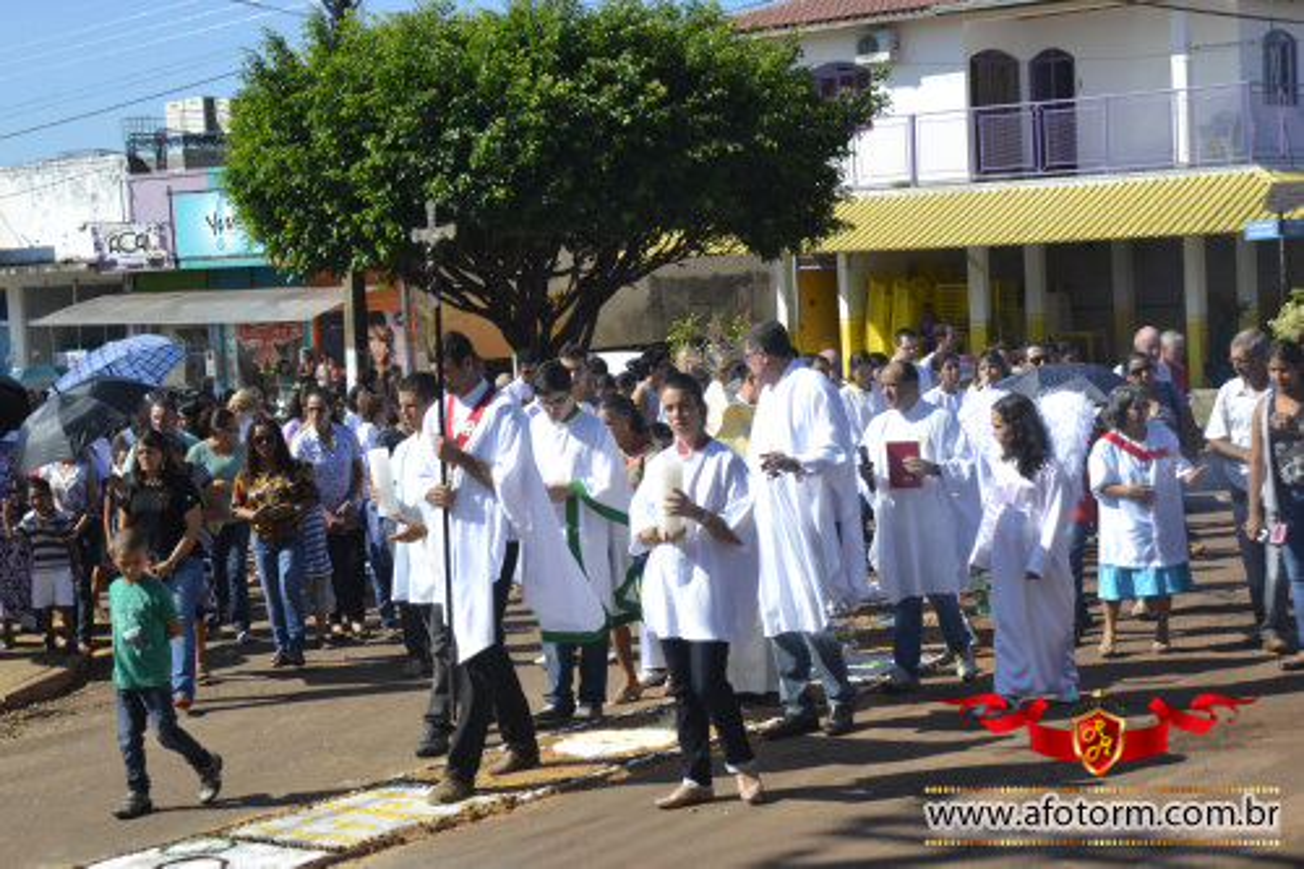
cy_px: 434
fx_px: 2172
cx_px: 652
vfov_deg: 22.6
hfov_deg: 33.4
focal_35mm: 60
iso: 100
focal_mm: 40
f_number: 8
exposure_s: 1/250
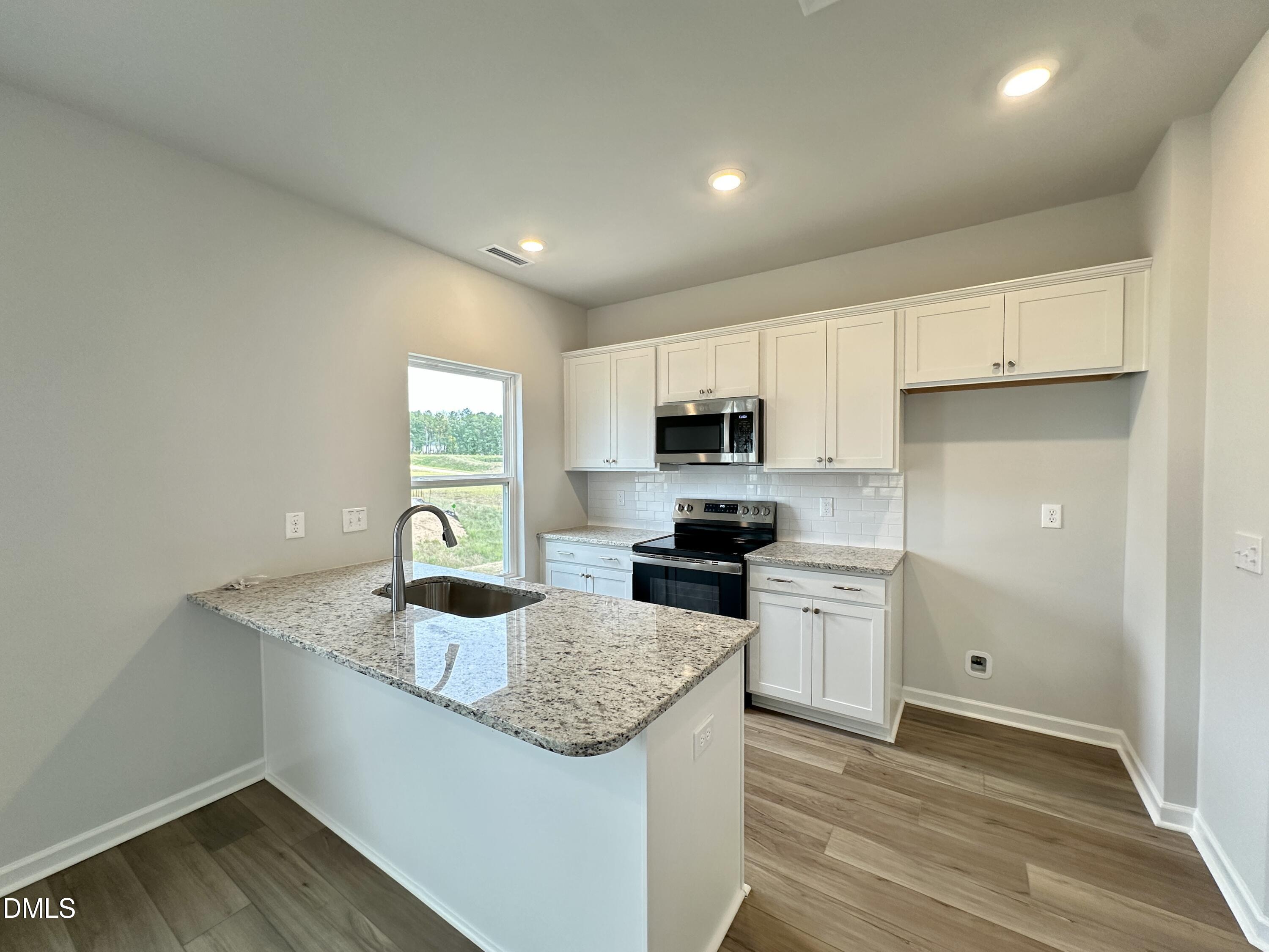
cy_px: 476
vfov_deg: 85.7
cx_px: 634
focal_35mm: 14
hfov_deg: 102.1
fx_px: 513
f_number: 2.2
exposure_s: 1/120
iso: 160
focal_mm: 2.22
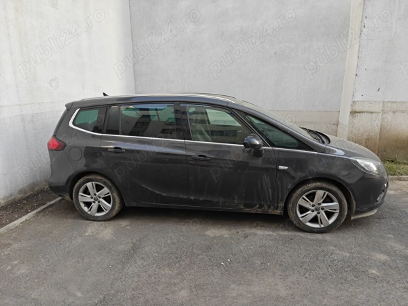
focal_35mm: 23
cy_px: 153
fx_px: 271
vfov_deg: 58.9
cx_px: 204
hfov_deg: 73.9
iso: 500
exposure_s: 1/1004
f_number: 1.6
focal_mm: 6.06
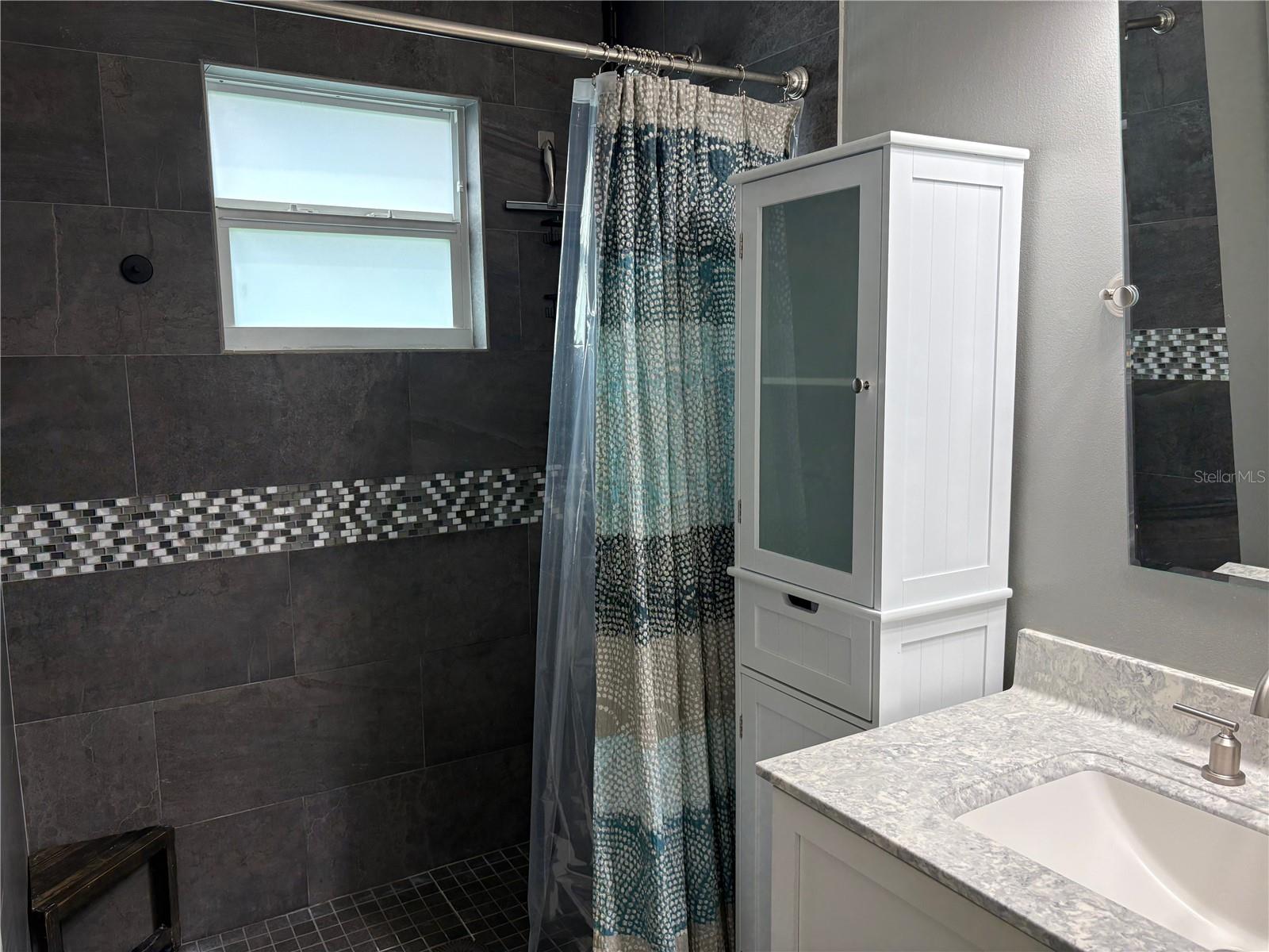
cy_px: 476
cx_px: 634
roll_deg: +0.2
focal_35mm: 26
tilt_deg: -7.2
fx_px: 953
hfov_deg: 67.3
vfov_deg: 53.1
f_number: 1.6
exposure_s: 1/120
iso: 80
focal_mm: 5.96
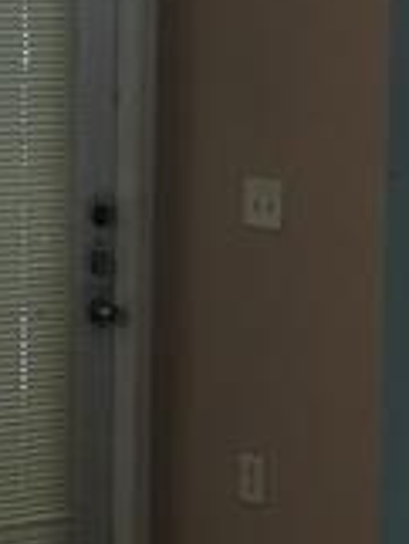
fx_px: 2171
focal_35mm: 138
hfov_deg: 10.1
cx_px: -341
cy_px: 247
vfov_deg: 14.3
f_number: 2.2
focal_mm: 4.15
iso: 100
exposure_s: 1/30
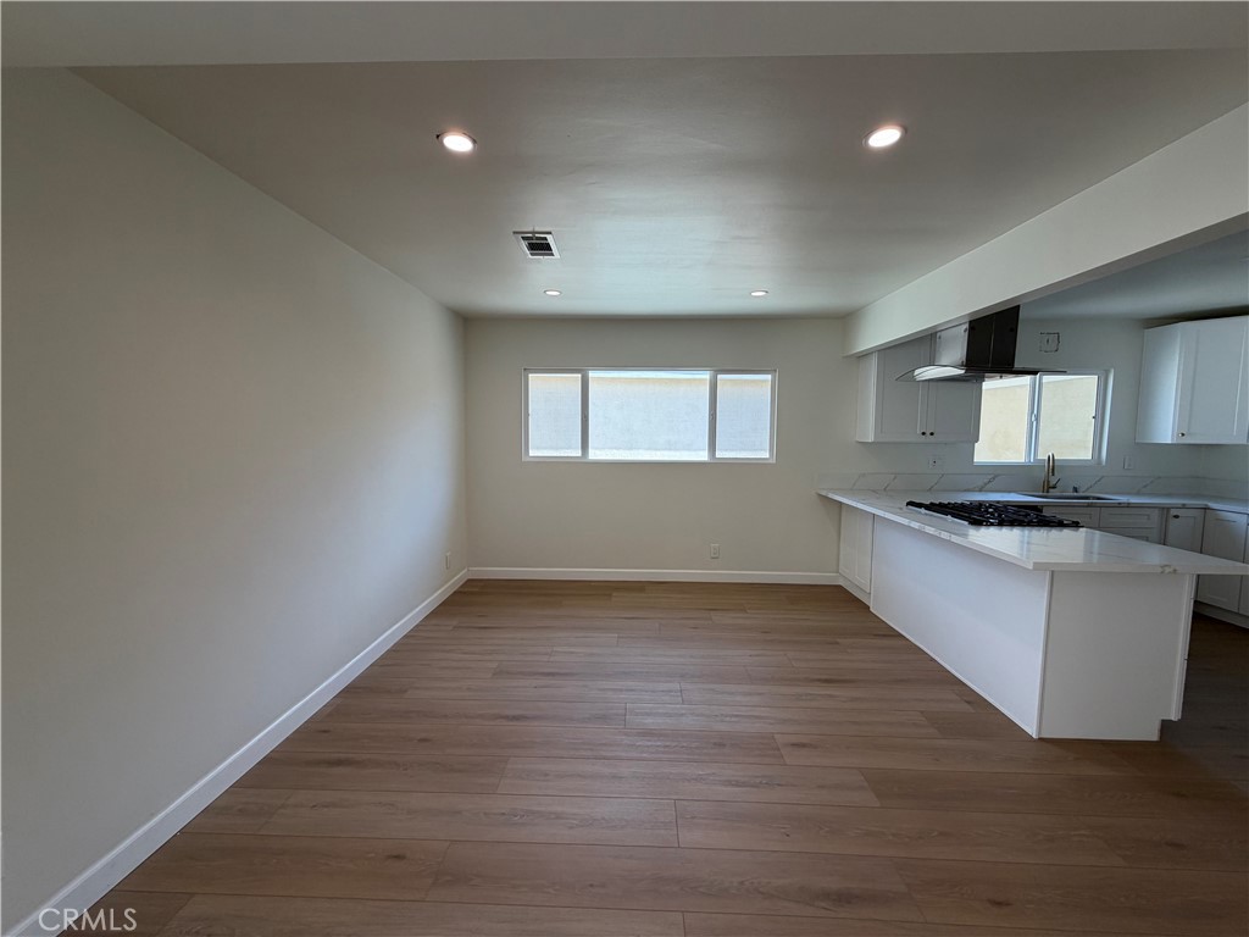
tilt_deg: -4.1
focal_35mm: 14
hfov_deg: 102.1
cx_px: 624
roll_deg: +0.0
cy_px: 468
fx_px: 505
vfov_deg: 85.7
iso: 50
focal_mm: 2.22
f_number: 2.2
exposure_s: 1/121
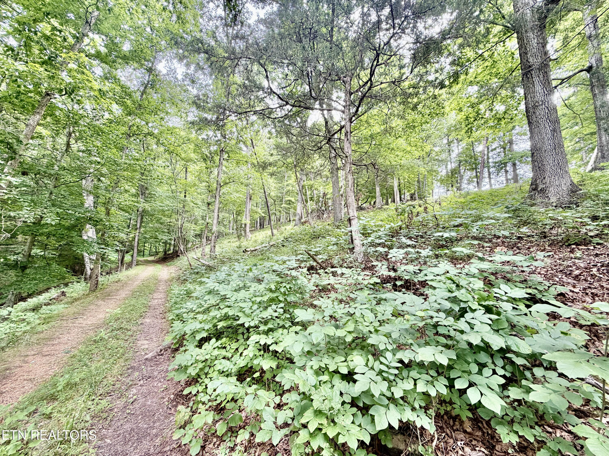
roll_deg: -4.7
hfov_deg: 102.1
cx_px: 304
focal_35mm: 14
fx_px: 246
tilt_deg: +12.7
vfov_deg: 85.7
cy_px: 228
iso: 100
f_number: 2.2
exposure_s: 1/121
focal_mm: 2.22
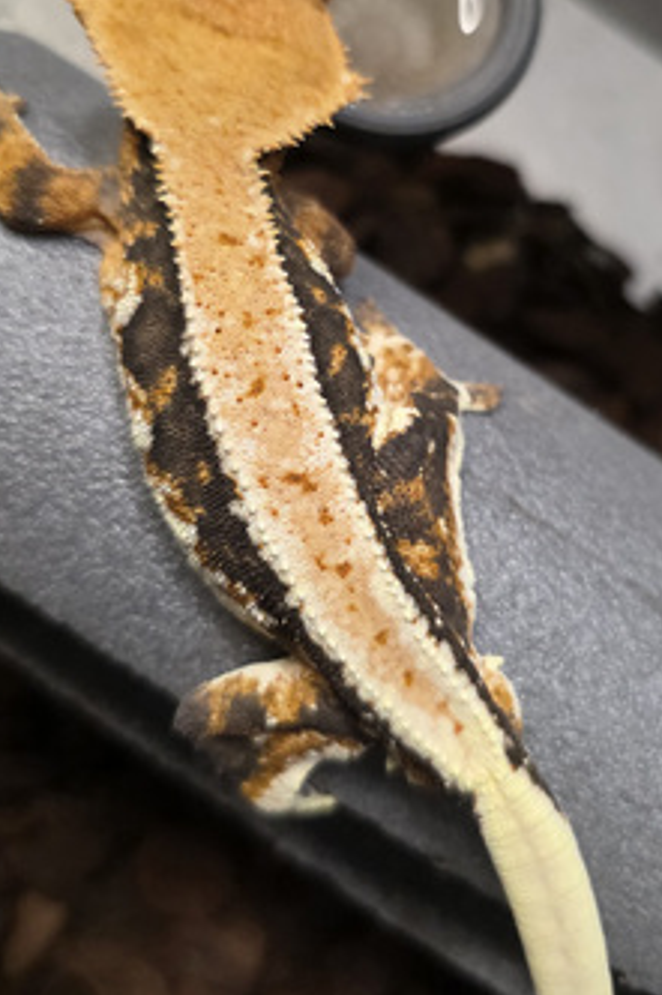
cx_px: 373
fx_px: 994
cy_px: 387
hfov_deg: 36.8
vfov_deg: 52.7
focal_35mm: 36
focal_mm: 6.3
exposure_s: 1/101
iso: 800
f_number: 1.7
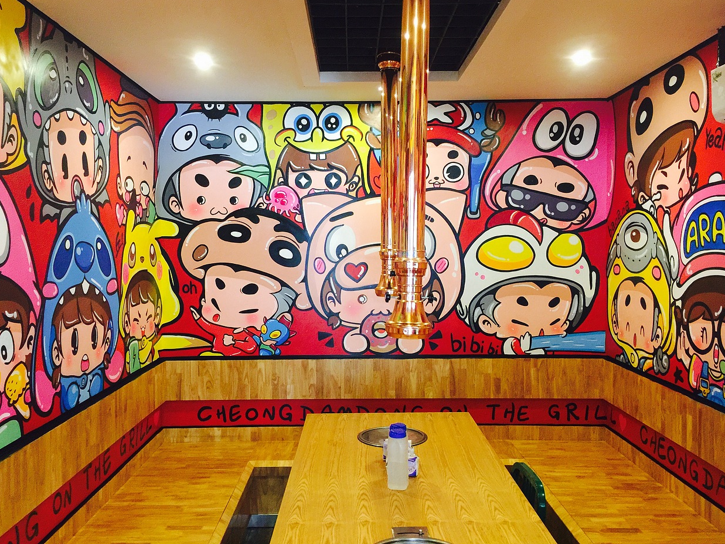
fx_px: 628
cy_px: 263
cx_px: 357
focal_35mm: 30
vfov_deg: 46.8
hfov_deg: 60.0
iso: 125
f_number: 2.2
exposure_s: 1/10
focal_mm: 4.15
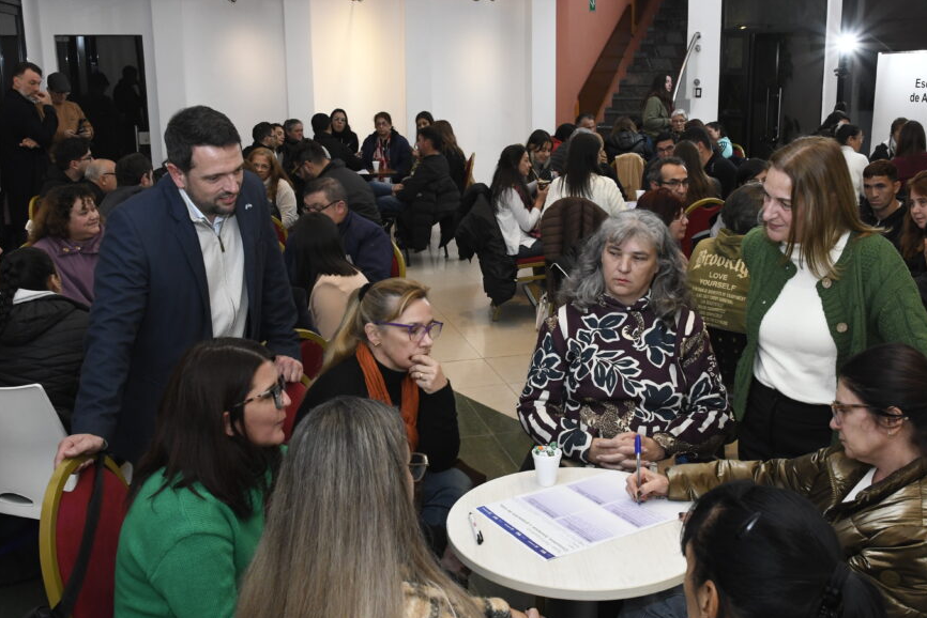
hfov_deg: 49.5
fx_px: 1005
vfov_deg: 34.2
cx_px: 476
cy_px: 269
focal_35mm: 39
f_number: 9
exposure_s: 1/125
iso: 2000
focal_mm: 22
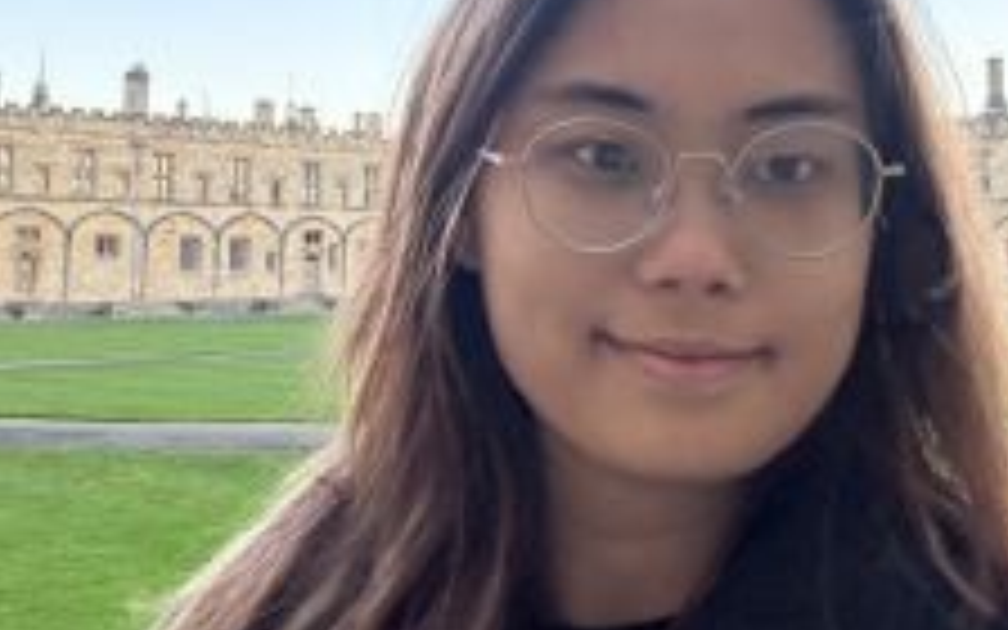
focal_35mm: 49
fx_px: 1346
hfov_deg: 41.1
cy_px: 110
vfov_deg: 25.8
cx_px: 504
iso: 64
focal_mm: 2.69
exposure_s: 1/50
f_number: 1.9
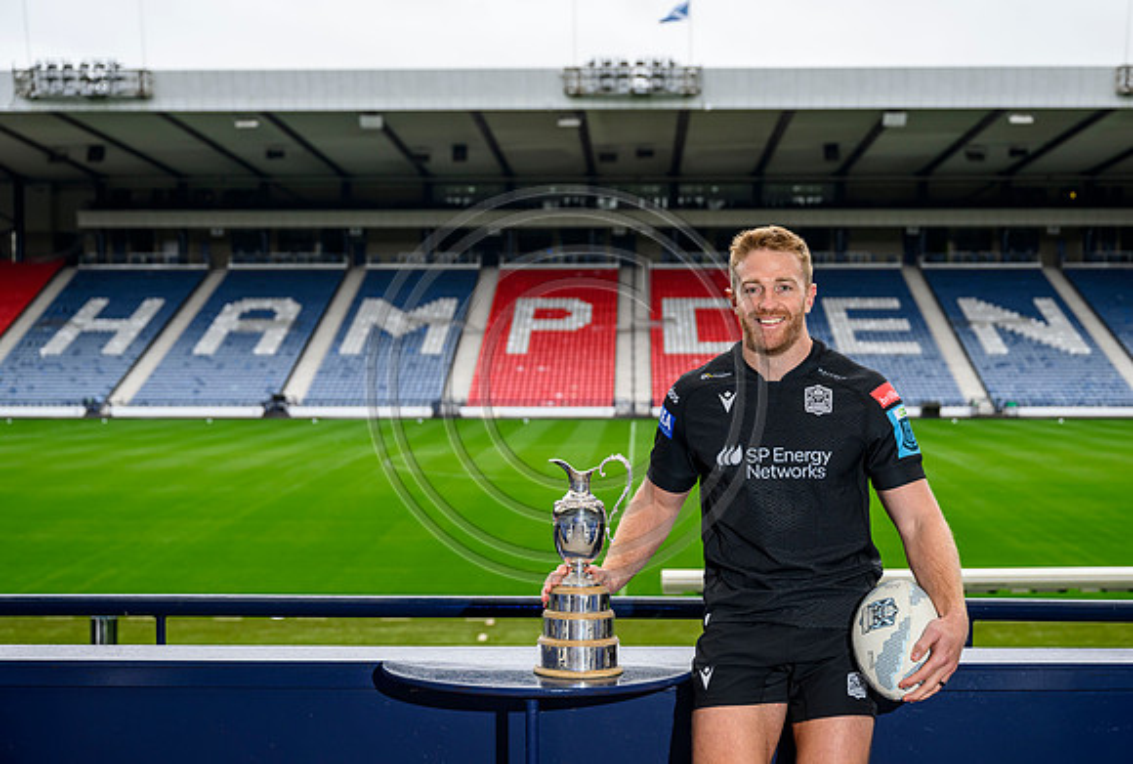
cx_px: 602
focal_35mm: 54
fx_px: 1714
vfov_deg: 25.1
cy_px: 401
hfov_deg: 36.6
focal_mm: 51
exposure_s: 1/160
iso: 500
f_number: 4
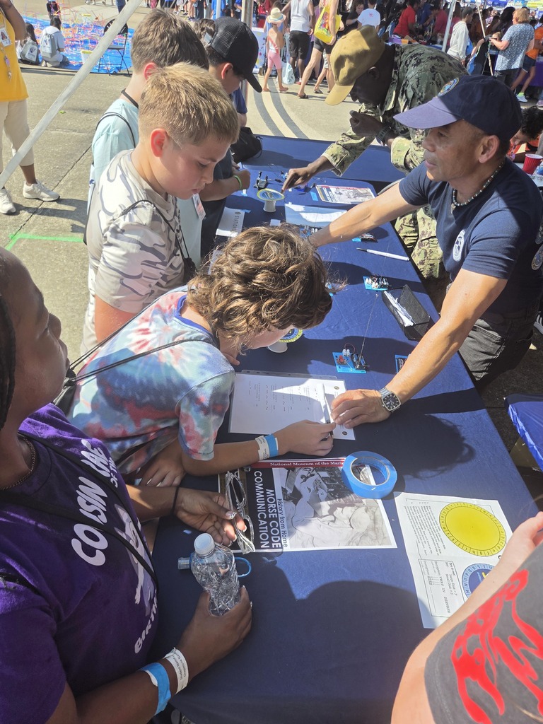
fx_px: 481
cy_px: 362
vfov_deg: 73.9
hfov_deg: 58.9
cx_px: 272
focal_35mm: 23
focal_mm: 5.4
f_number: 1.8
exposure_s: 1/3677
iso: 80
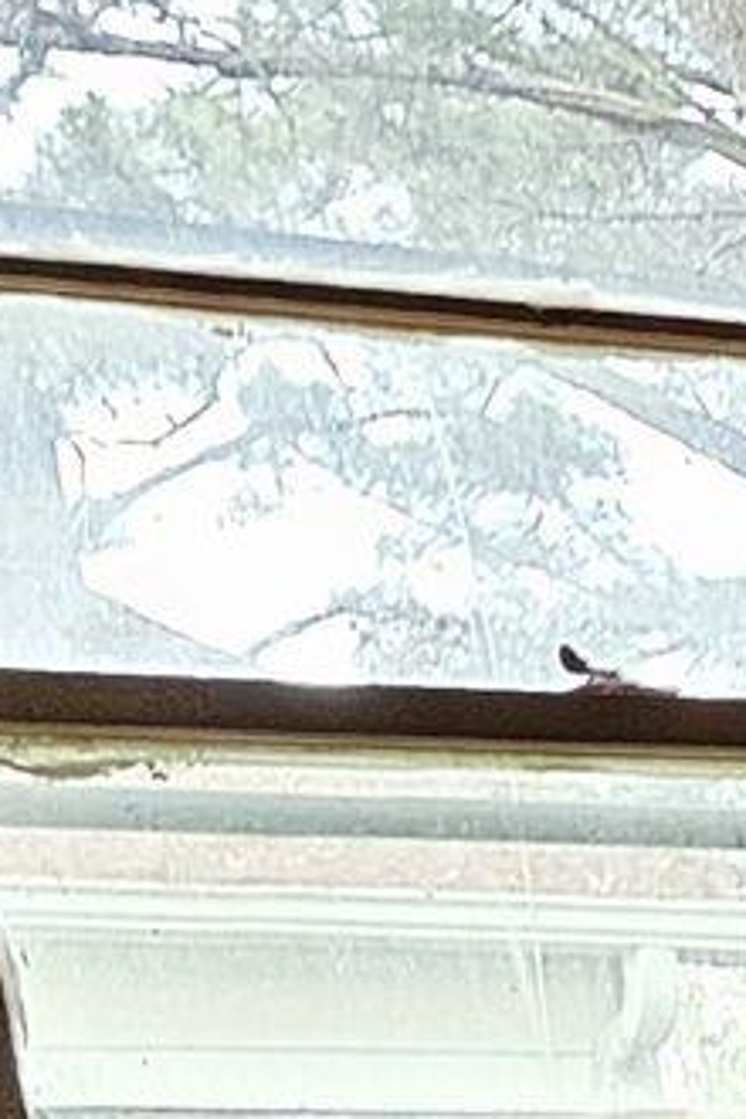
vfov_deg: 10.3
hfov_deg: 6.8
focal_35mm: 167
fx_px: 5191
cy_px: 2855
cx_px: 2770
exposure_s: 1/170
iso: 500
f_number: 1.7
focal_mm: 6.3
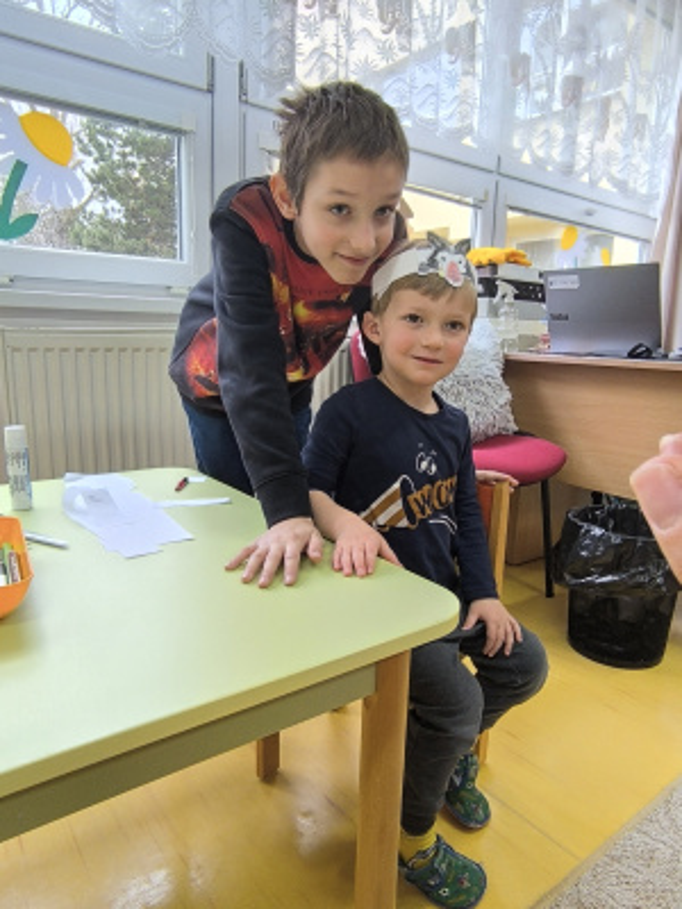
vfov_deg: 79.0
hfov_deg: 63.4
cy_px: 454
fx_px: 552
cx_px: 341
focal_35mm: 21
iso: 100
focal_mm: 1.65
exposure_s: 1/50
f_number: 2.2
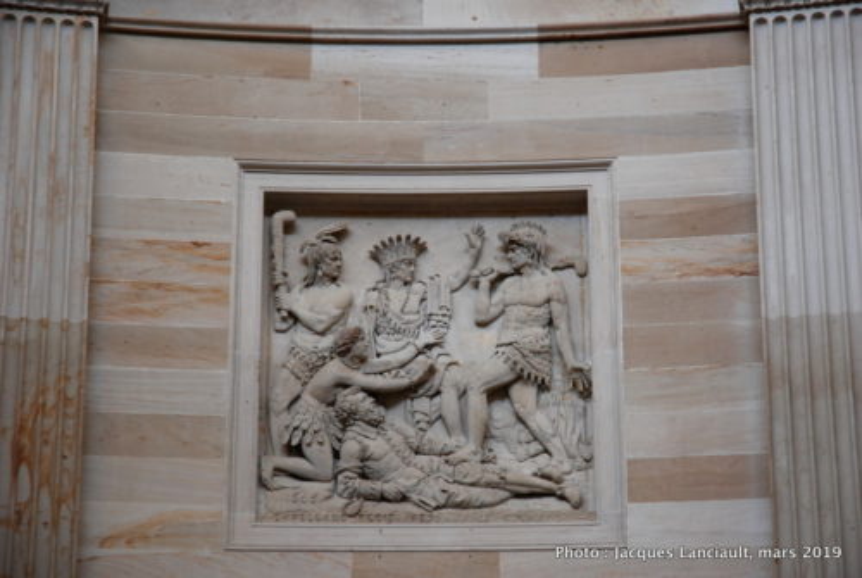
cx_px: 431
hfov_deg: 19.4
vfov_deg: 13.1
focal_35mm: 105
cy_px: 289
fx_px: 2518
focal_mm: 70
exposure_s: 1/50
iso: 800
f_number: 4.5
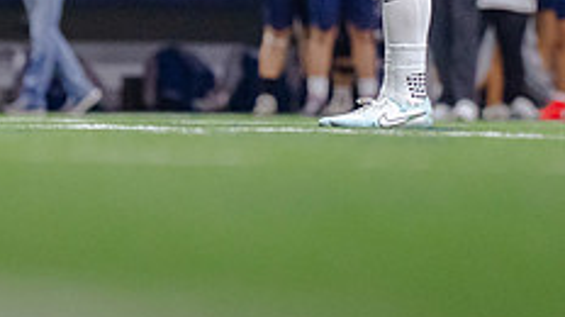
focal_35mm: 640
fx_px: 9579
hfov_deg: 3.4
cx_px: 337
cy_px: -243
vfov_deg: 1.9
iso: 3200
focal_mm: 163
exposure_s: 1/1250
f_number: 2.8
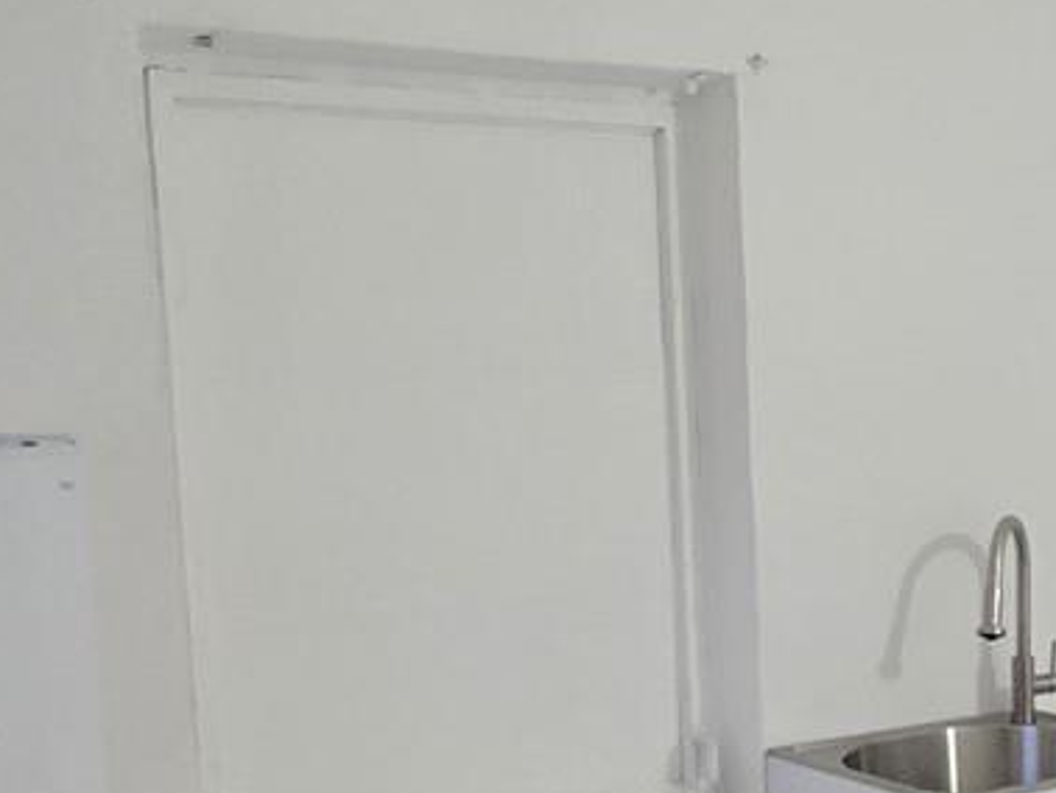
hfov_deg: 33.6
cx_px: 880
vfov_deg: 26.3
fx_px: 1679
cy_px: 589
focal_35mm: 55
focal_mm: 2.2
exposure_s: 1/60
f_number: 2.2
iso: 500
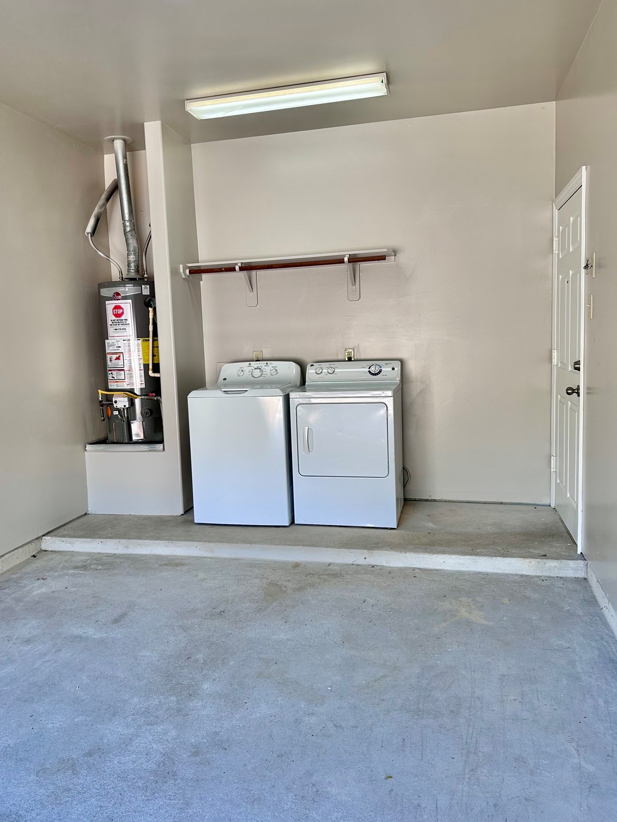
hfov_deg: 49.7
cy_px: 415
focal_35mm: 28
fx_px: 665
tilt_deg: -6.4
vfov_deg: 63.4
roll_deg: +1.2
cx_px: 273
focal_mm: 6.86
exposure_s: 1/120
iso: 64
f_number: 1.78
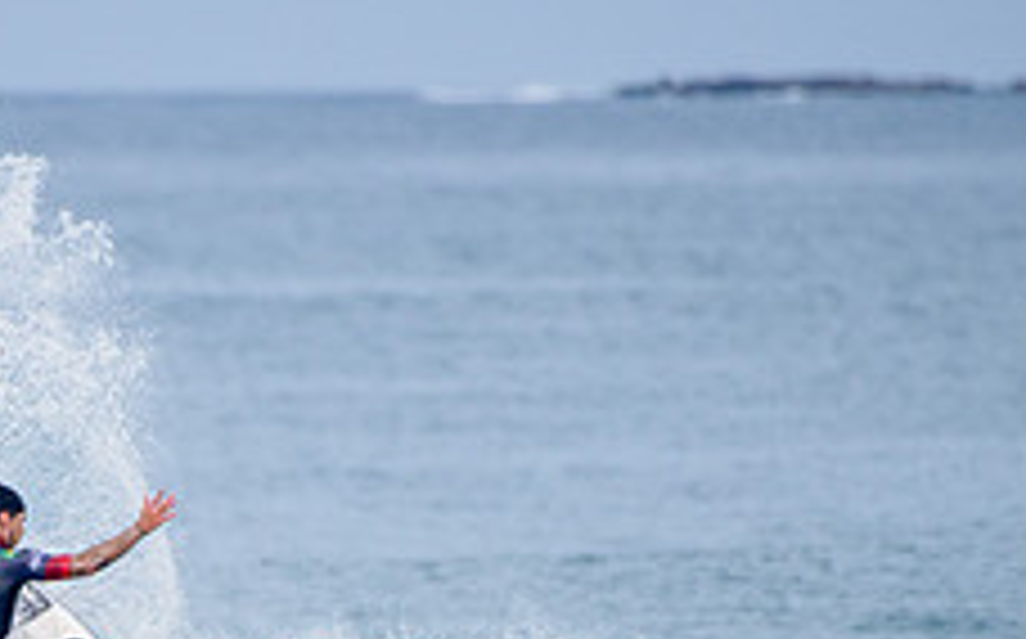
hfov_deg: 1.6
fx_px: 36259
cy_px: 704
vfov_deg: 1.0
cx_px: 90
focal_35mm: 1298
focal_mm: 500
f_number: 5.6
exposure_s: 1/2000
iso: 250
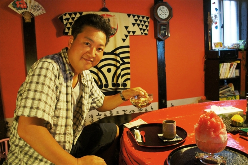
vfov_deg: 47.8
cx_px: 124
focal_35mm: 27
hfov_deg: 67.5
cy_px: 82
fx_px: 186
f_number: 3.5
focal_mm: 18
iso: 1600
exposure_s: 1/15
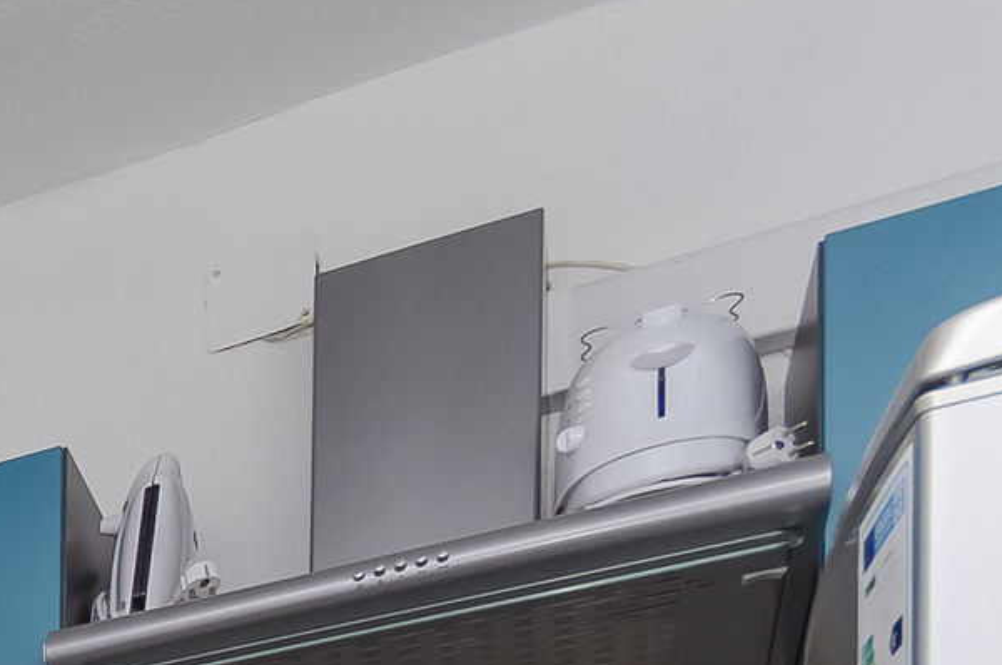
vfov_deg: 14.8
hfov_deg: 16.8
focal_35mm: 70
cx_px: -1209
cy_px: 1436
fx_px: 1945
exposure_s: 1/80
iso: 200
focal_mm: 10
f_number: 9
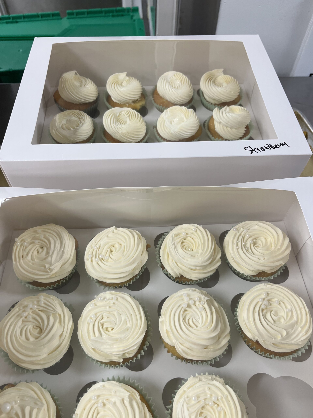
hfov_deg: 53.1
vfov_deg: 67.3
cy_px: 209
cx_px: 156
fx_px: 313
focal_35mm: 26
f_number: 1.6
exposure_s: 1/120
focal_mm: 5.1
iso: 80
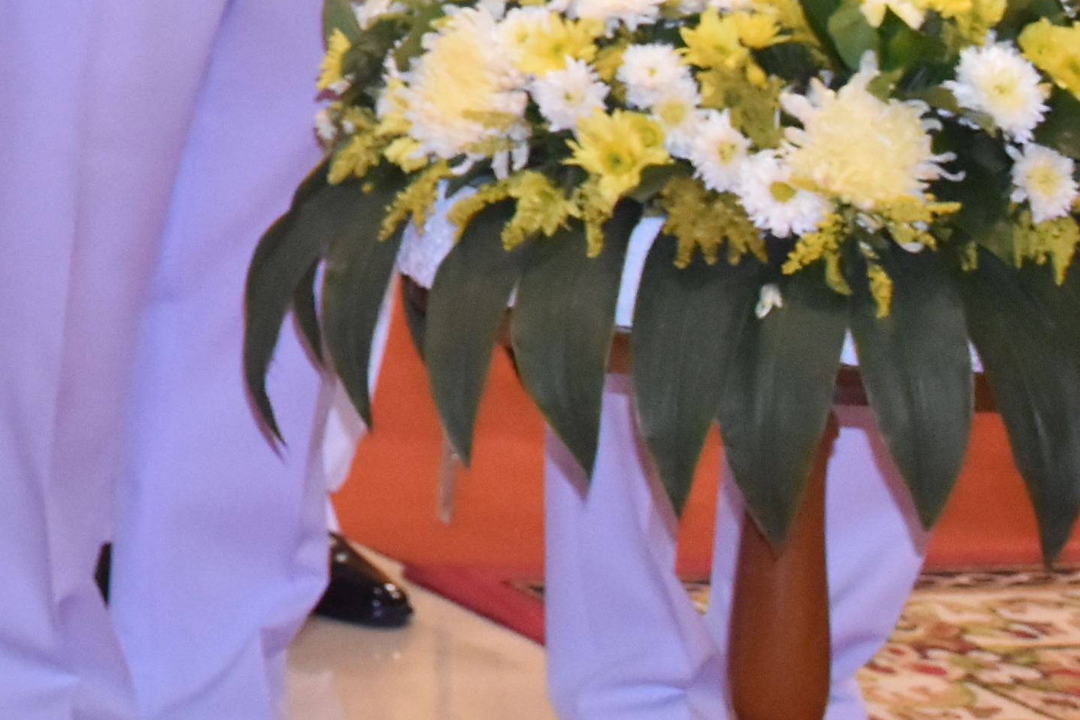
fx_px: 6058
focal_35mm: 202
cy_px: -722
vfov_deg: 6.6
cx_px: -954
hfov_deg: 9.6
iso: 2000
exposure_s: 1/100
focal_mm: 32
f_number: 6.3
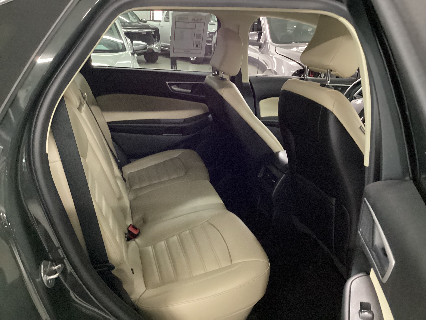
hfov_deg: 58.4
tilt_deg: -21.4
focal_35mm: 31
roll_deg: -0.9
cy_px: 160
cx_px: 213
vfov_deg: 45.4
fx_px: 381
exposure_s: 1/20
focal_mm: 3.3
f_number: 2.4
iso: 800
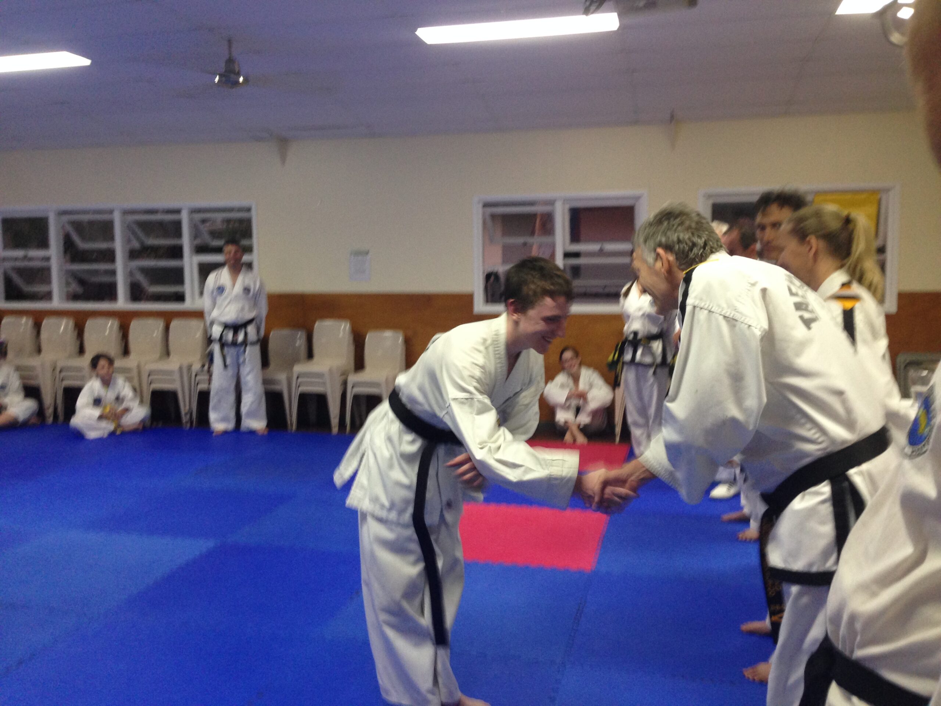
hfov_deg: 55.4
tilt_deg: -6.1
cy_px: 353
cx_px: 470
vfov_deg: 42.9
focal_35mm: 33
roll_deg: -0.5
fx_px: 897
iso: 125
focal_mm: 4.12
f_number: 2.4
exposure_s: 1/20
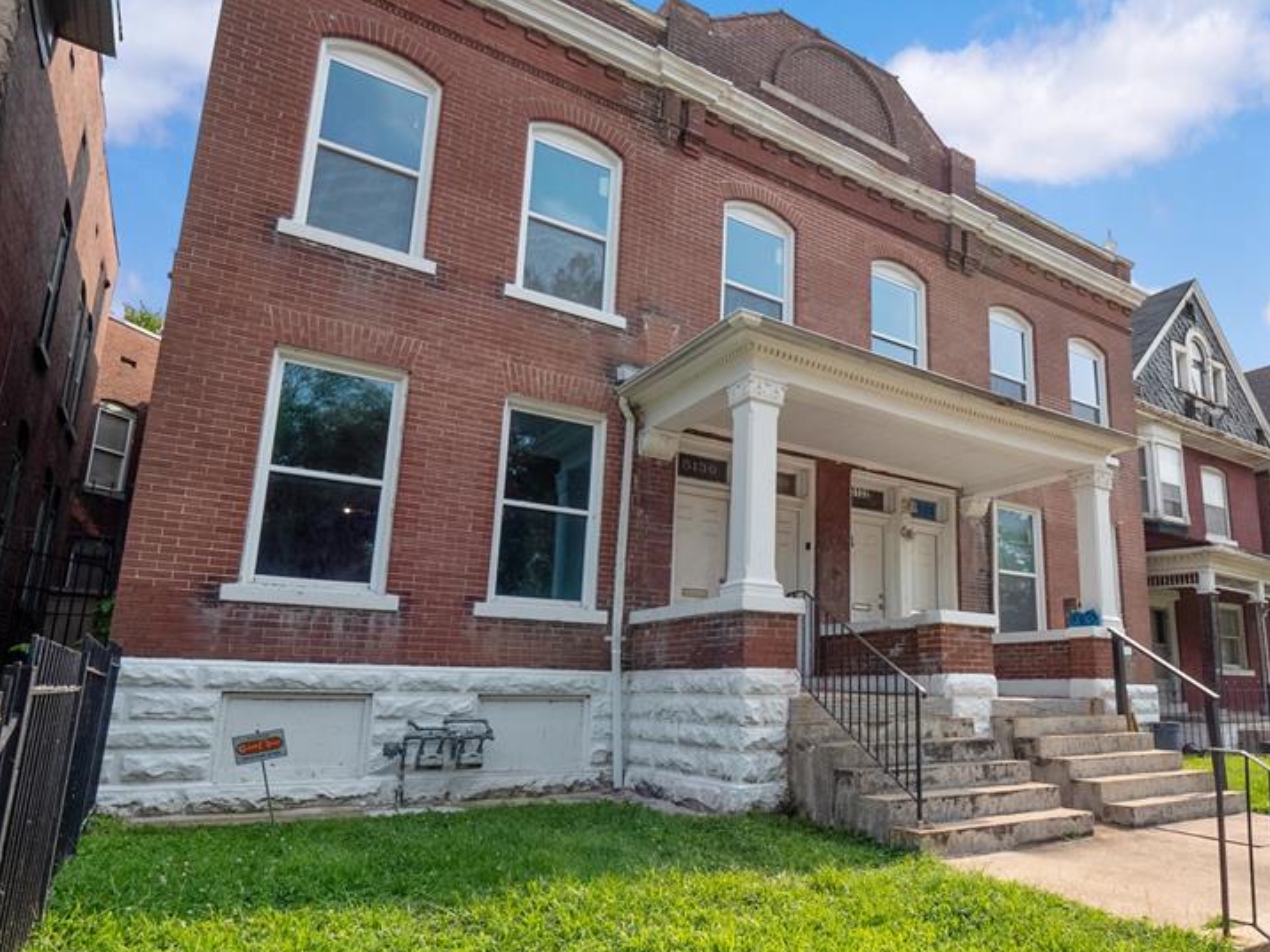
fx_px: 807
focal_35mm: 22
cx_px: 819
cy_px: 534
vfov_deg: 60.9
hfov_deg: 74.6
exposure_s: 1/640
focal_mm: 8
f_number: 6.3
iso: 400
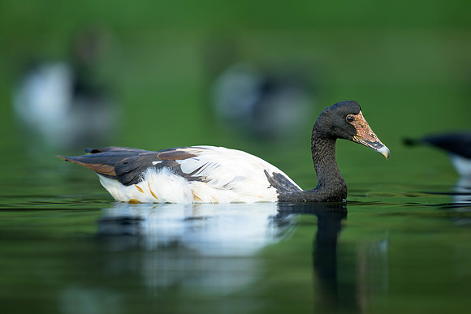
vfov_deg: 3.0
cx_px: 250
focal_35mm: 454
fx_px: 5936
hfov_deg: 4.5
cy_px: 161
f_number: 3.2
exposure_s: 1/1600
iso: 360
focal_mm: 400
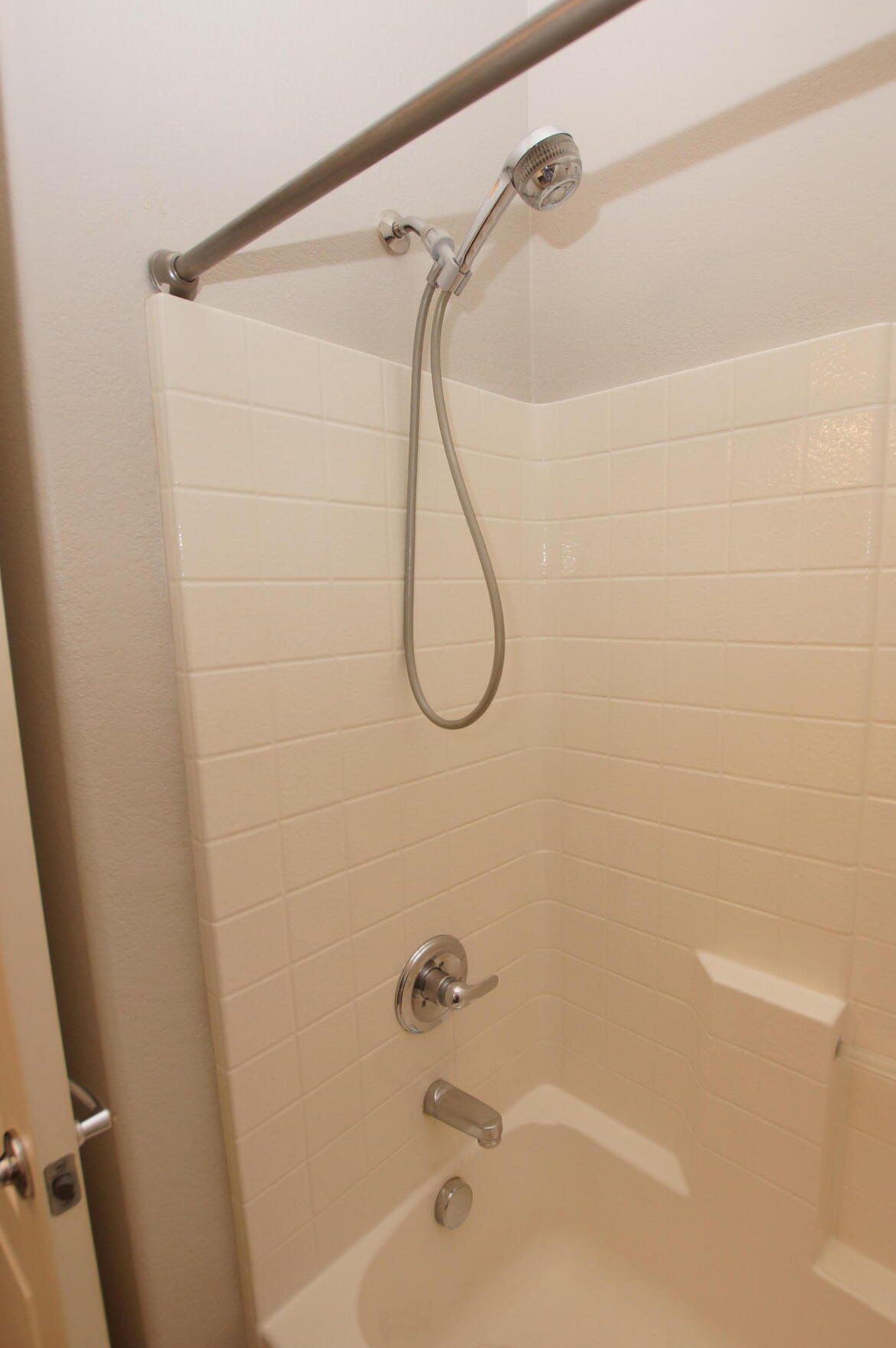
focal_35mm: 17
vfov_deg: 93.3
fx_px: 636
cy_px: 707
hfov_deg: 70.3
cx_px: 472
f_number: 4
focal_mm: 10
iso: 200
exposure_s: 1/100
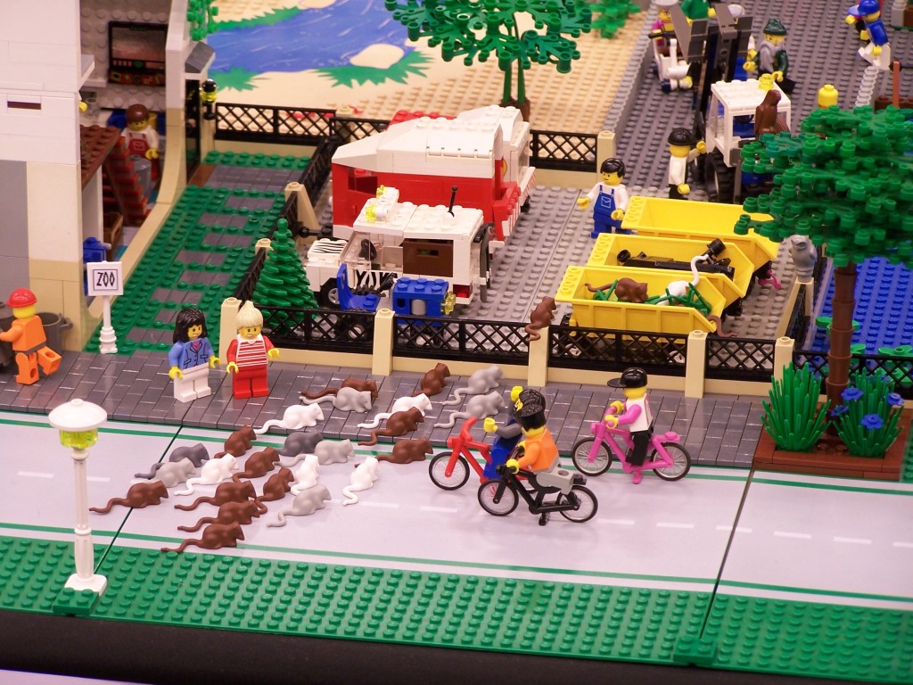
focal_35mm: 169
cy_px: 342
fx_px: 4457
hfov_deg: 11.7
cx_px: 456
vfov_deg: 8.8
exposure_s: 1/3
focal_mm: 28
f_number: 3.2
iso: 80
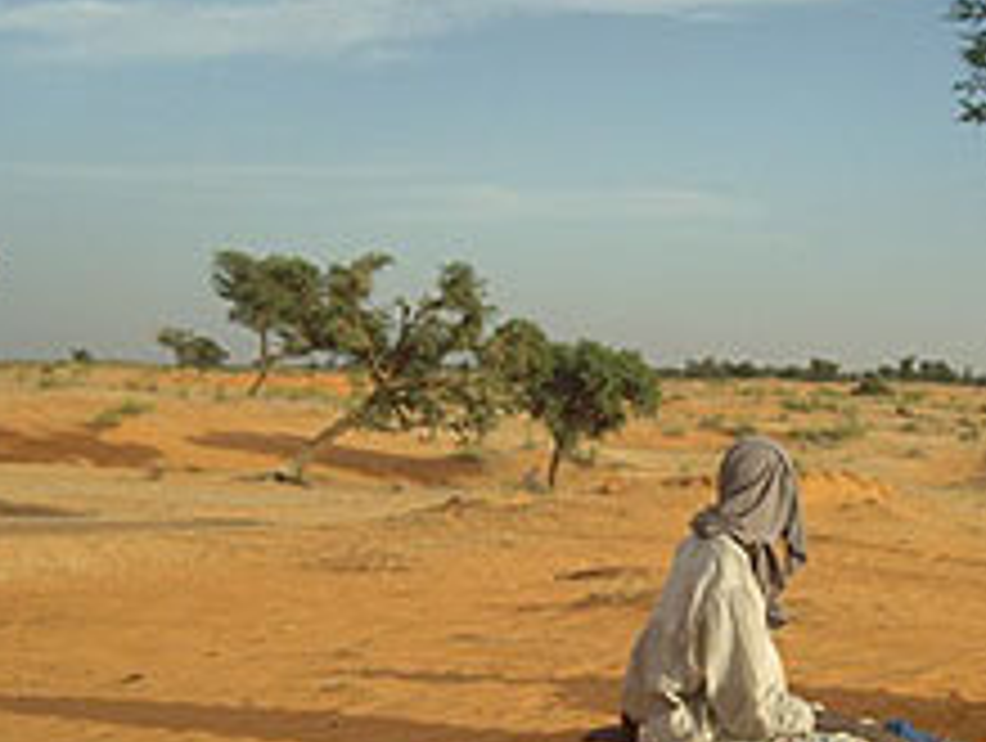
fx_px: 2225
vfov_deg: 18.9
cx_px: 558
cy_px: 454
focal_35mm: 78
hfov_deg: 25.0
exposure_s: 1/640
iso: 64
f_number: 4.3
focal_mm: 6.2
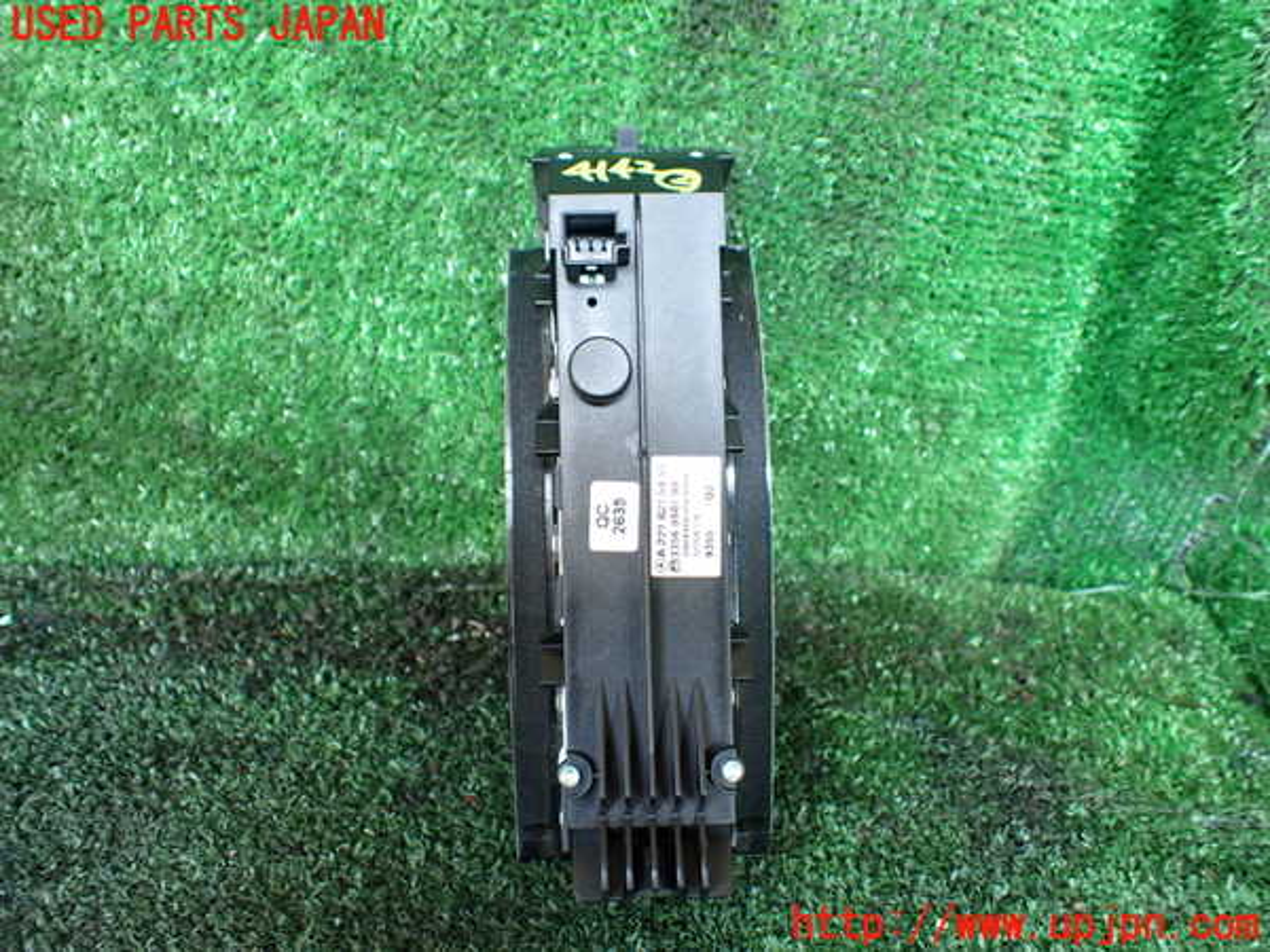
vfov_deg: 46.8
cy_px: 476
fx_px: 1101
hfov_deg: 60.0
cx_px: 635
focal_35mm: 30
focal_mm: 5.4
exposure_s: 1/125
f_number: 2.3
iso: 400
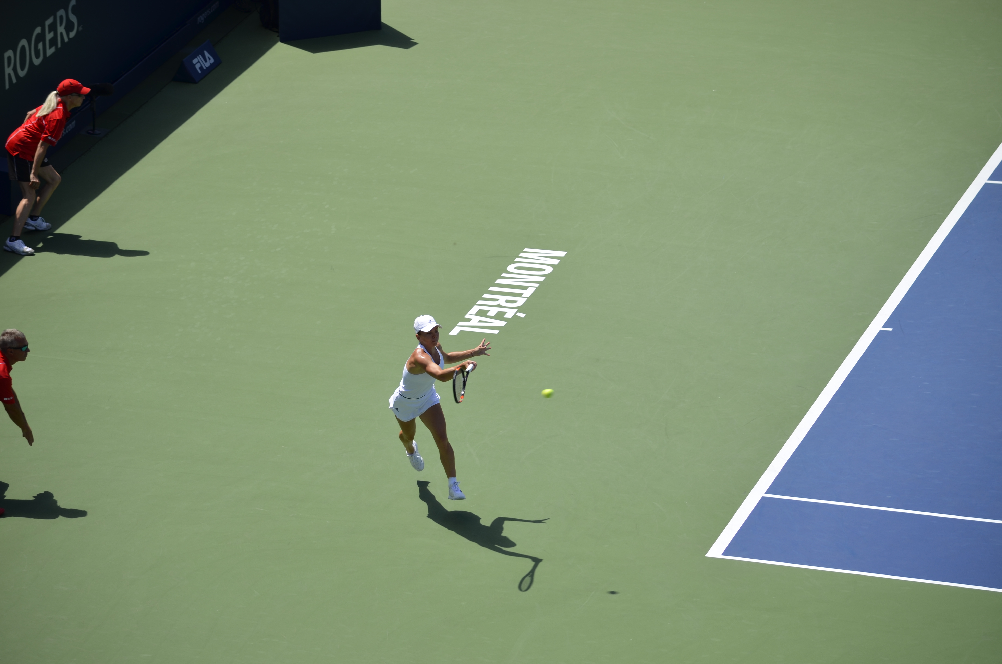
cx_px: 501
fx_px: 5625
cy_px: 332
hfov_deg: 10.2
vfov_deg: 6.8
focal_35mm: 202
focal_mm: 135
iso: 100
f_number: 4.8
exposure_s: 1/800
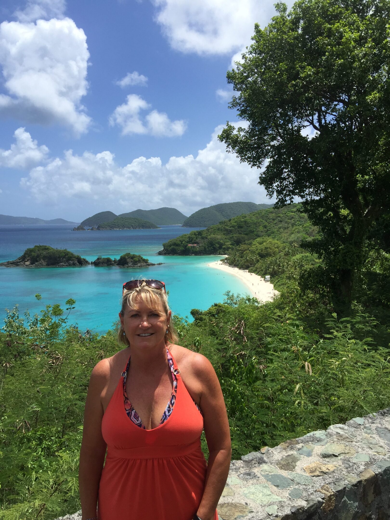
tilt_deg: -5.7
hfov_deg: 48.2
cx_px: 195
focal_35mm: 29
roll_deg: +0.4
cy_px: 260
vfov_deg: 61.7
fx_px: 436
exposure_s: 1/2326
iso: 32
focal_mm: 4.15
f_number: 2.2
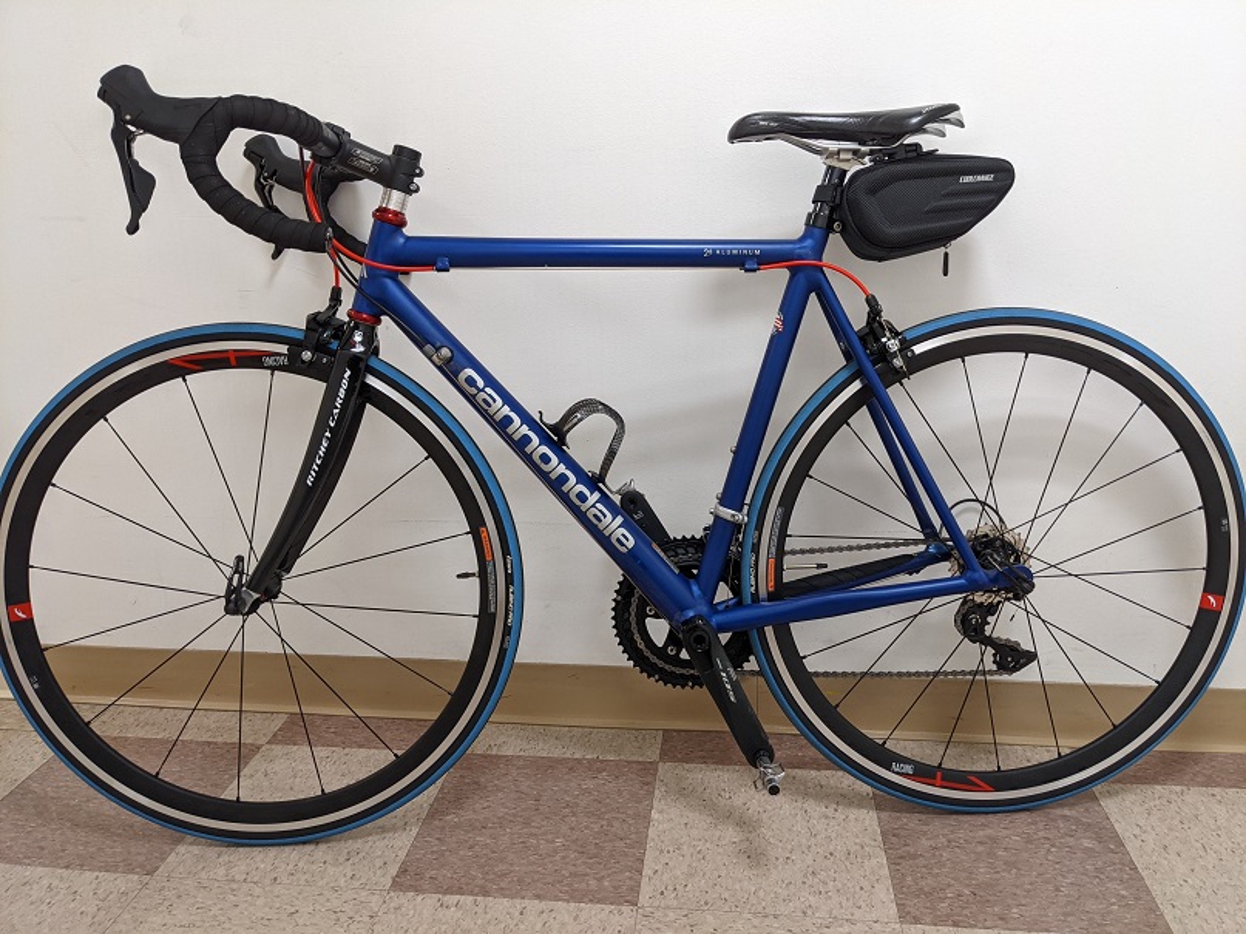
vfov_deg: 51.3
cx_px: 623
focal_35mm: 27
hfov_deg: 65.3
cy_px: 467
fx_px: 972
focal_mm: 4.38
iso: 110
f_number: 1.73
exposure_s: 1/24
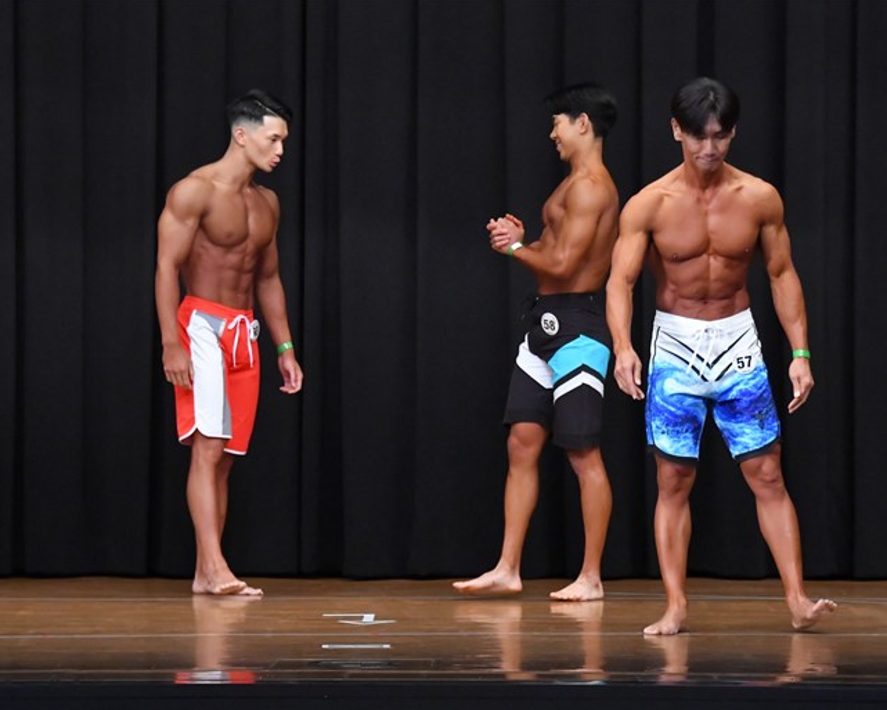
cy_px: 354
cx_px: 461
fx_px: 6459
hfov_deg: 7.9
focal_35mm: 246
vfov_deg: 6.3
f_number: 5.6
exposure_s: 1/400
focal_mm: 145
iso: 8000
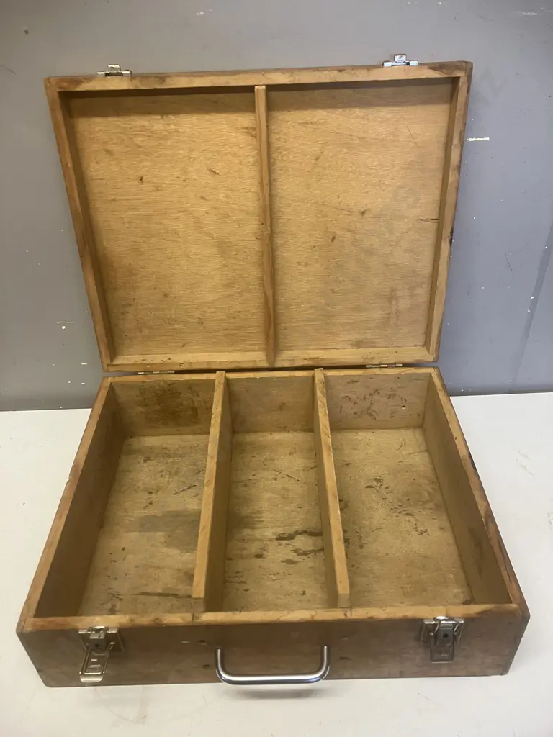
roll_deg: +0.5
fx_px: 596
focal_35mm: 28
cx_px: 276
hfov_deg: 49.7
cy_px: 368
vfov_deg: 63.4
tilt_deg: -34.3
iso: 80
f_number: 1.8
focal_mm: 3.99
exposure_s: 1/50
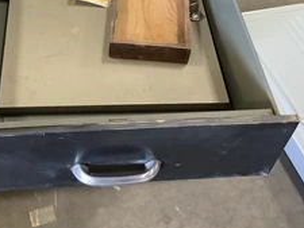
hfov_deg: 34.6
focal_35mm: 55
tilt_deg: -46.6
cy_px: 40
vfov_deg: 26.0
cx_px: 101
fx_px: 483
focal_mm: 3.3
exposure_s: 1/40
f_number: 2.4
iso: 320
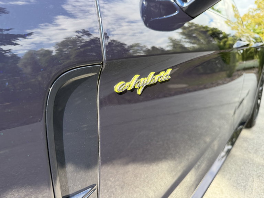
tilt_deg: -14.7
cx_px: 132
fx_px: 183
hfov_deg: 71.6
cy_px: 99
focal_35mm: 24
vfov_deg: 56.8
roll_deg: -1.9
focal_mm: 6.76
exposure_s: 1/805
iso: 100
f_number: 1.78
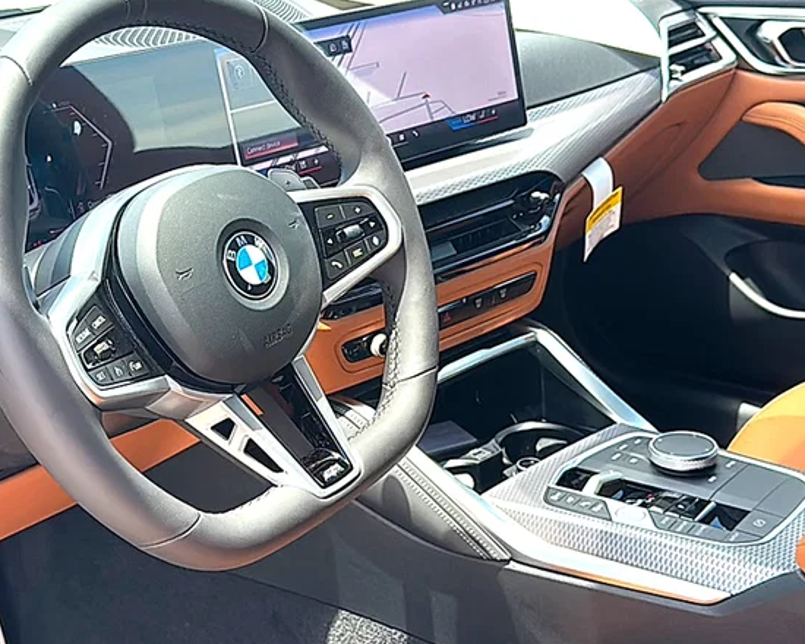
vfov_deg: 32.7
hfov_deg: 40.3
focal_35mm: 46
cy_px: 330
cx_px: 363
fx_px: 1096
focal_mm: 6.86
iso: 125
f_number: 1.78
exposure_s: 1/888
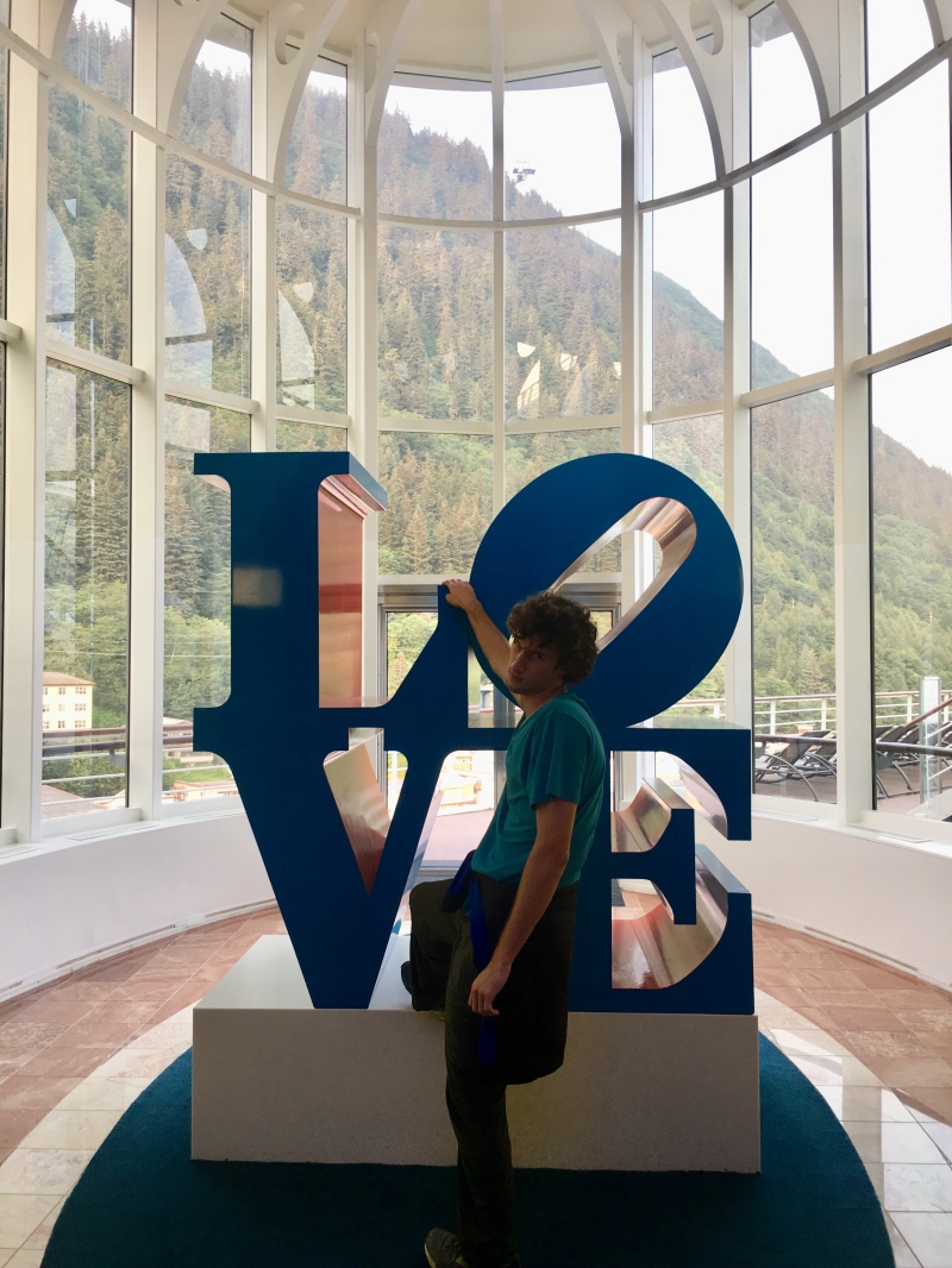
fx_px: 1063
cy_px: 634
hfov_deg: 48.2
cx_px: 476
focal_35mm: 29
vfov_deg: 61.6
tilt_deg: +2.2
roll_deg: +0.4
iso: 25
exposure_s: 1/30
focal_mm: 4.15
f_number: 2.2
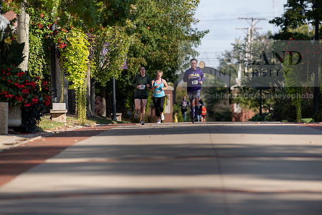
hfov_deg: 6.9
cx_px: 161
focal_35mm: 300
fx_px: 2684
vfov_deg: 4.6
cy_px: 108
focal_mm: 300
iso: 200
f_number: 4.5
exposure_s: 1/640
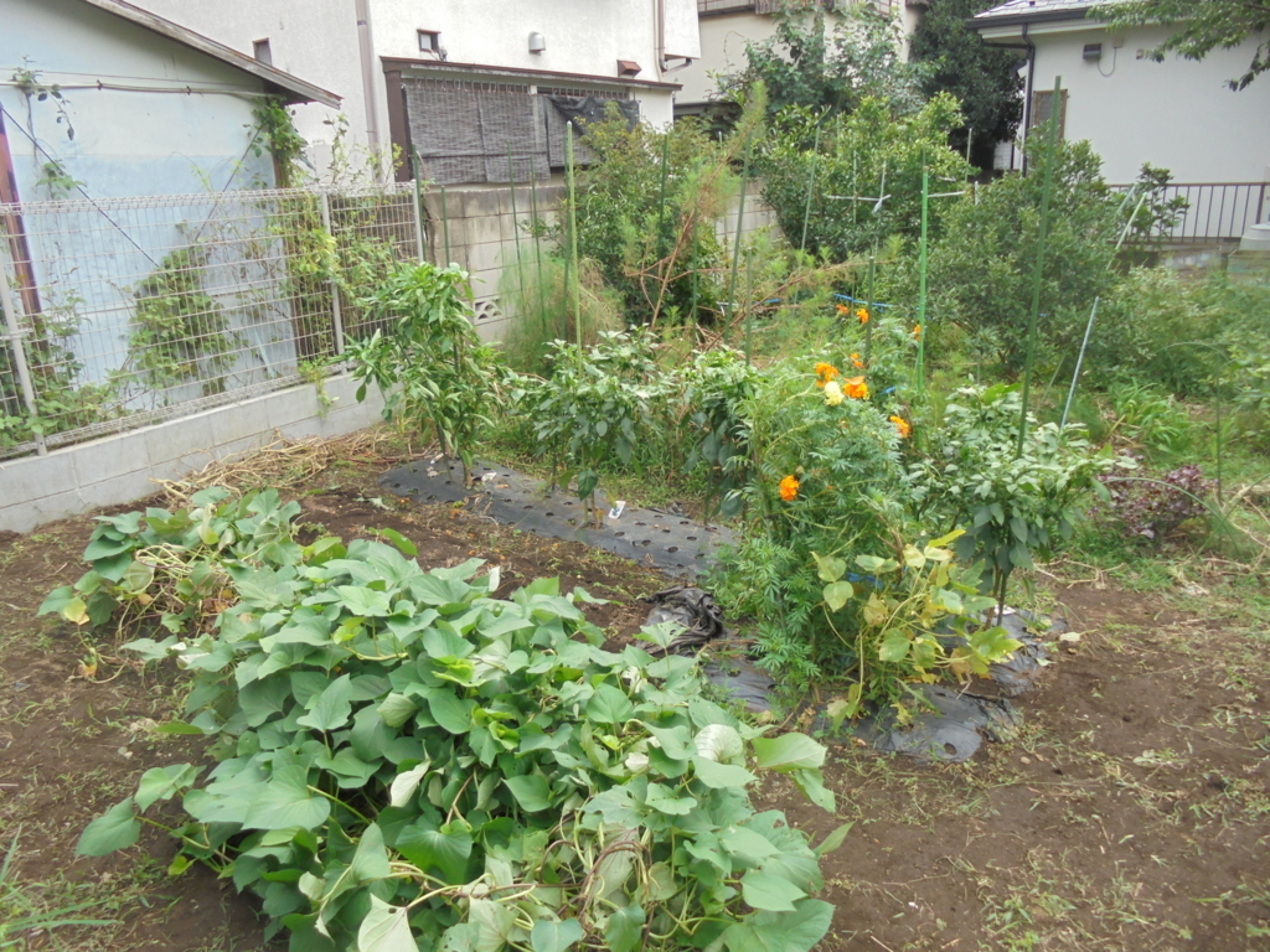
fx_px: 954
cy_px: 476
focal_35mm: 26
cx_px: 635
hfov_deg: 67.3
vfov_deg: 53.1
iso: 100
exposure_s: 1/160
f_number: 3.5
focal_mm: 4.6
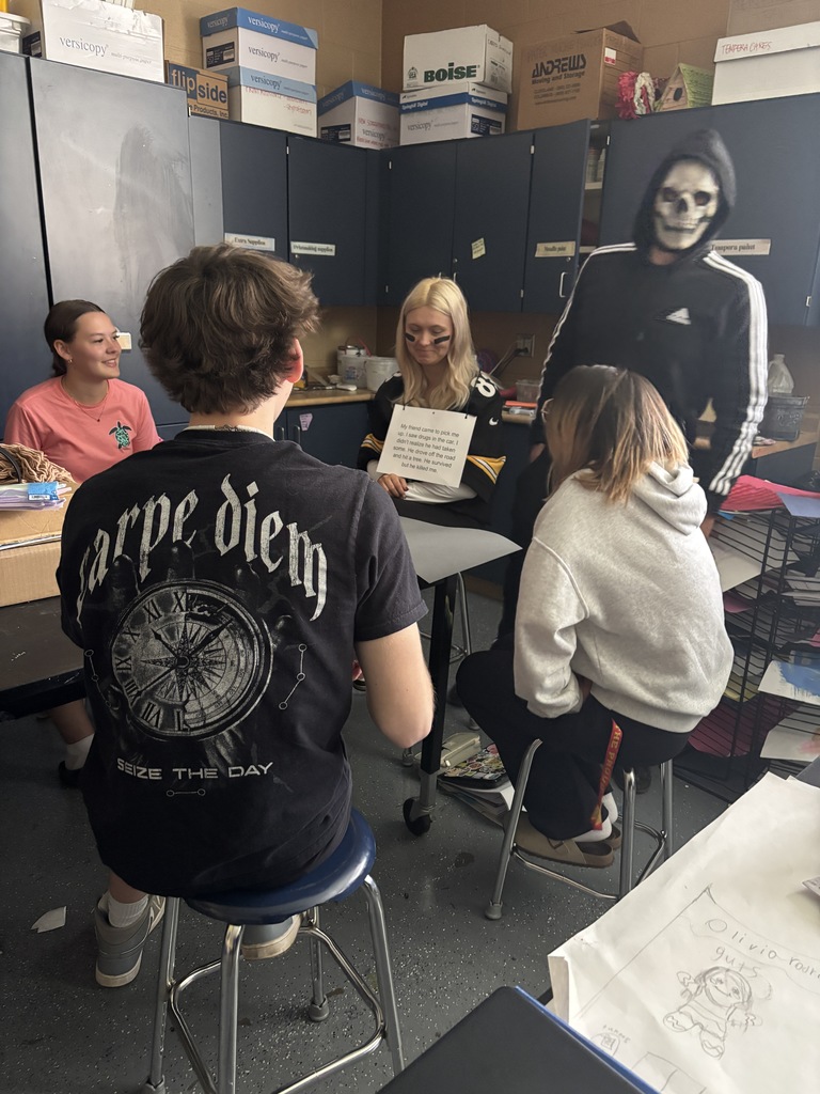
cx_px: 410
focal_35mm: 26
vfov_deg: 67.3
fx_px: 821
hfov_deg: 53.1
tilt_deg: -17.6
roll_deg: -2.4
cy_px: 547
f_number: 1.6
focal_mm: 5.96
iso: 640
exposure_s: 1/30
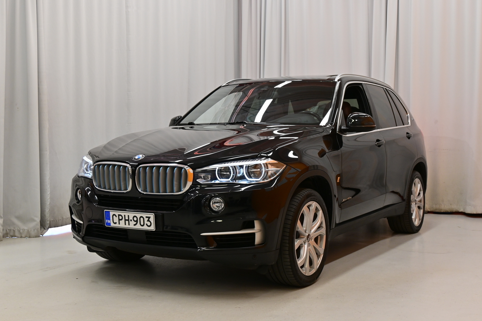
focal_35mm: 46
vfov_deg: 29.3
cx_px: 245
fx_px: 616
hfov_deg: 42.7
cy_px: 161
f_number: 5.6
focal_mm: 30
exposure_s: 1/100
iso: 640
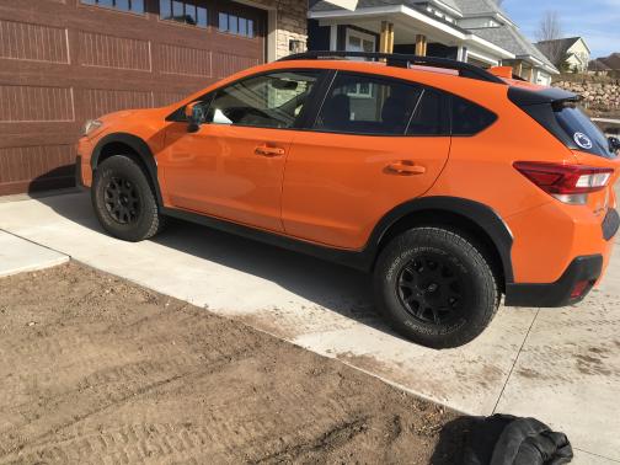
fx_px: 519
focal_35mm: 29
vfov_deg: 48.2
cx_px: 310
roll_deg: -1.1
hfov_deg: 61.7
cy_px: 232
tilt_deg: -13.7
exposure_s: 1/962
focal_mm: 4.15
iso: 25
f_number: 2.2
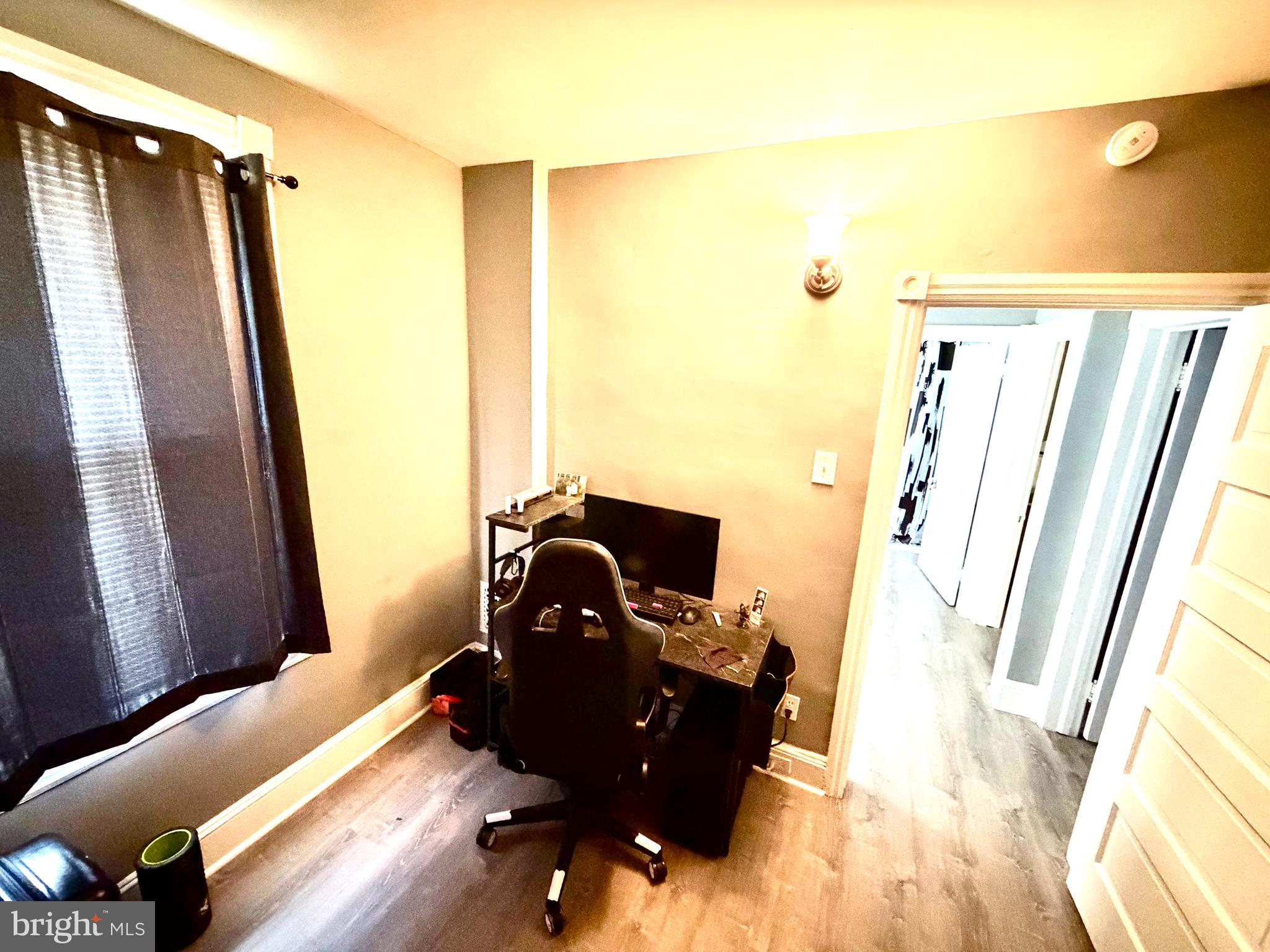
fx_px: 514
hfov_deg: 102.1
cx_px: 635
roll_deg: -3.1
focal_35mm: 14
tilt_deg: -10.5
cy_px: 476
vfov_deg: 85.7
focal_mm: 2.22
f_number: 2.2
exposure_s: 1/40
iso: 1250
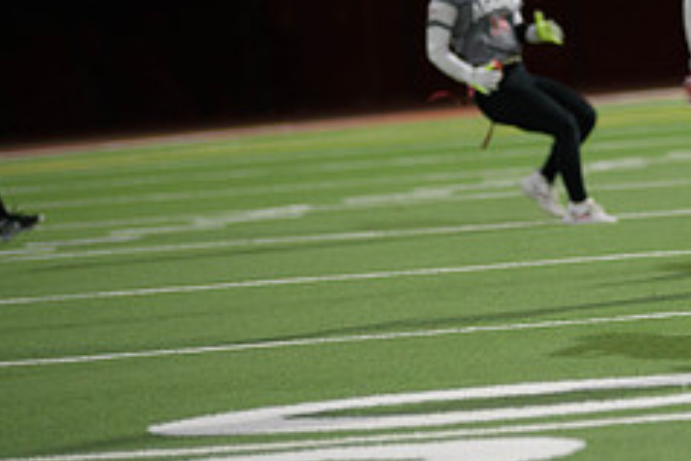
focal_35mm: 343
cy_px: 63
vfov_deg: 4.0
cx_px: 840
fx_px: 6583
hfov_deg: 6.0
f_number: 2.8
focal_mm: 140
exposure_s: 1/200
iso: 900
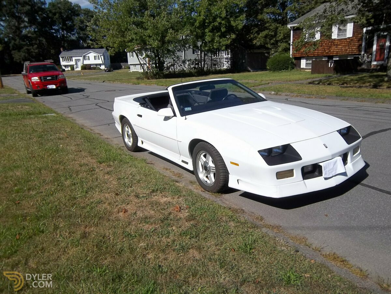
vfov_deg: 49.7
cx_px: 196
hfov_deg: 63.4
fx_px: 316
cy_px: 147
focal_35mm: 28
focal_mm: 5.05
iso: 64
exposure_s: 1/320
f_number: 7.86
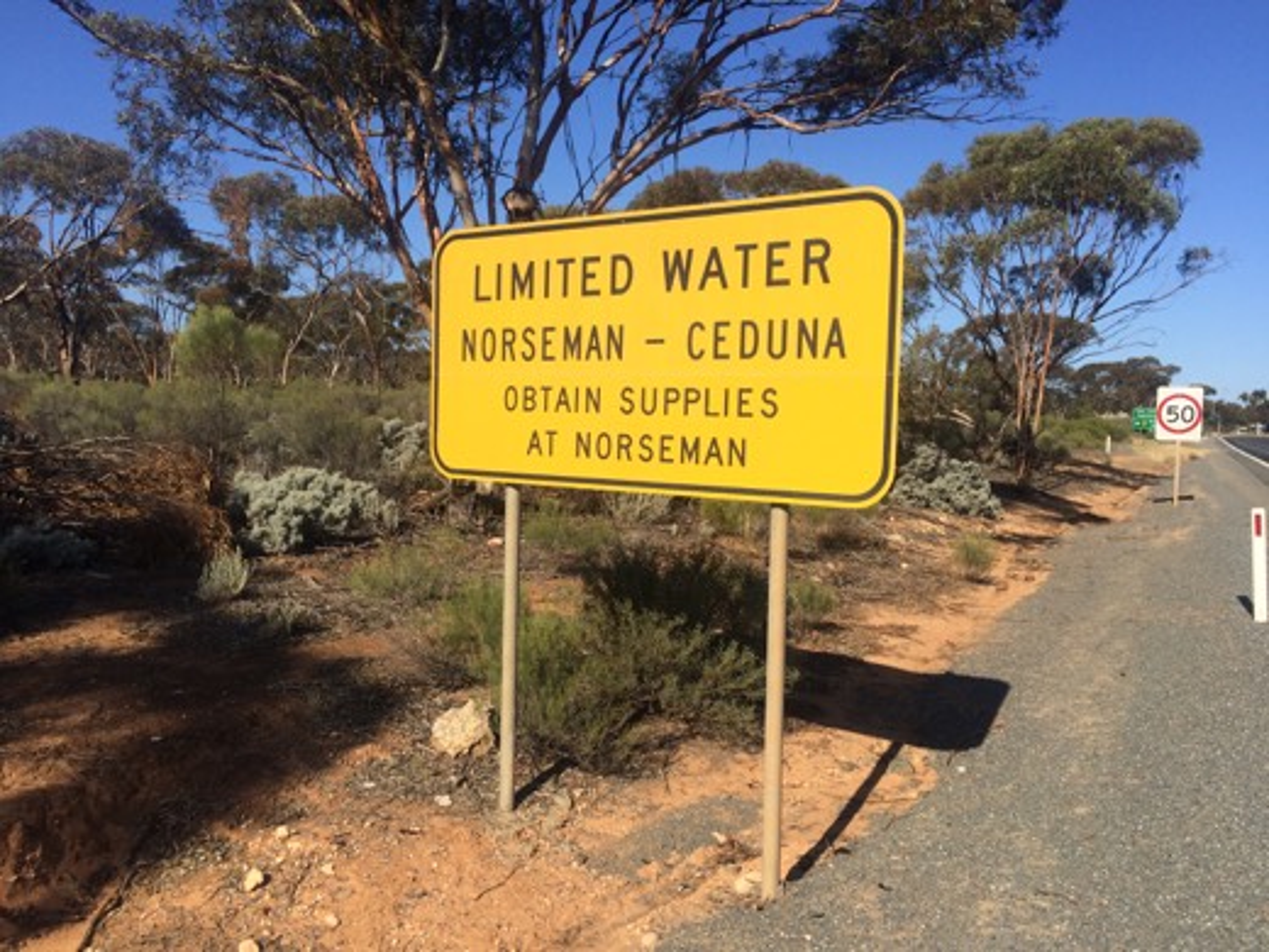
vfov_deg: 48.2
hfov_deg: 61.7
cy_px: 476
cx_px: 634
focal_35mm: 29
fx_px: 1063
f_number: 2.2
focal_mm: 4.15
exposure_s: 1/2160
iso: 32
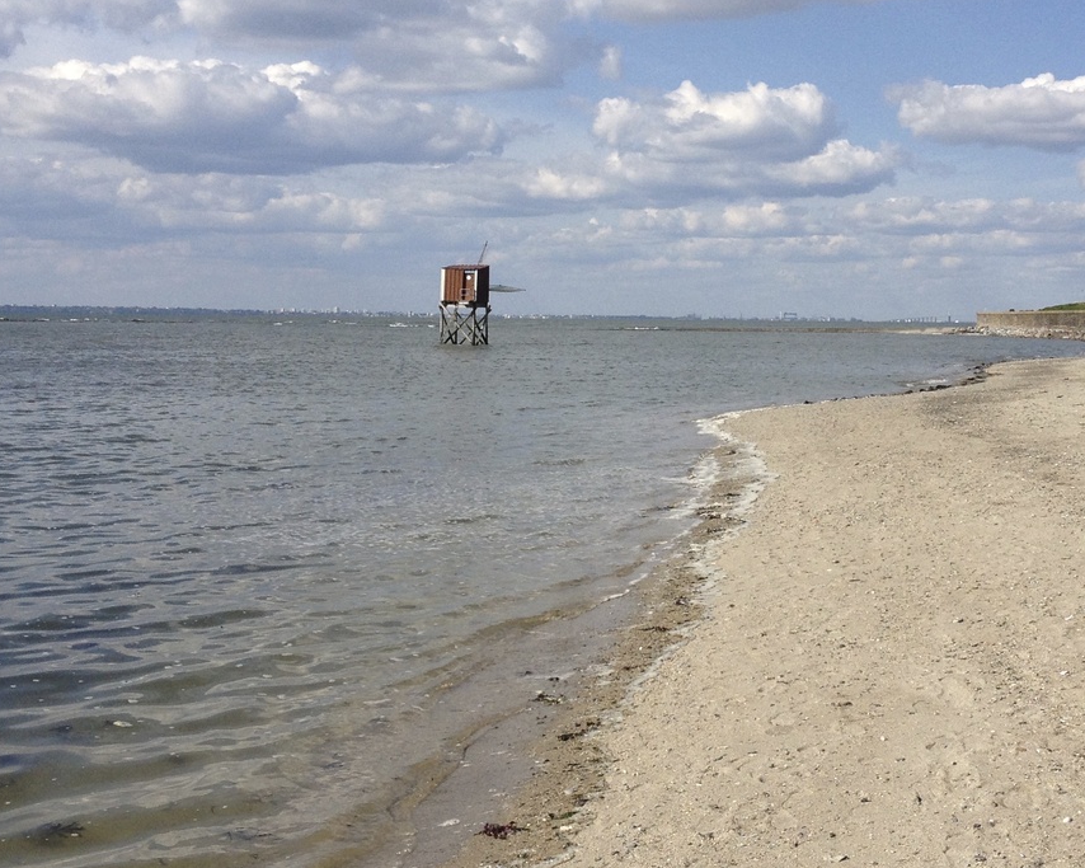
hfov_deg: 29.4
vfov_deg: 23.8
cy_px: 330
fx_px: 2055
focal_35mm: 64
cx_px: 700
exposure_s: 1/2762
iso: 50
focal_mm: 4.28
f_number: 2.4
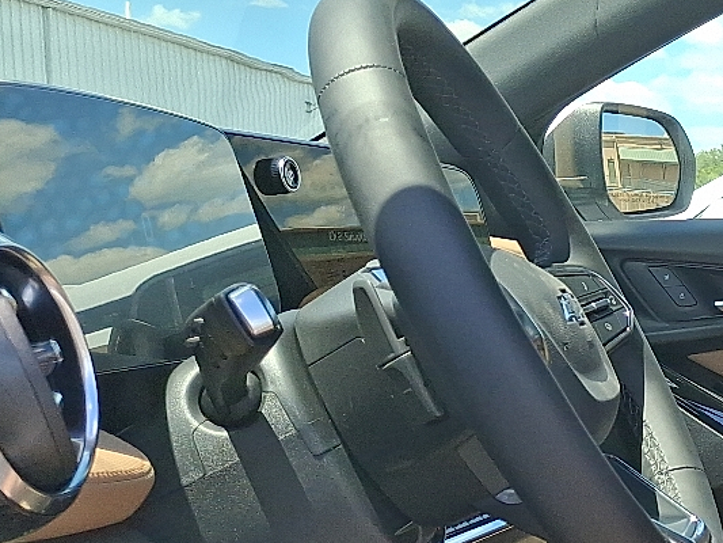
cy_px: 443
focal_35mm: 75
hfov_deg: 21.8
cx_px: 1070
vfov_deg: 19.4
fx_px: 1567
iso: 30
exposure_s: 1/769
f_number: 1.8
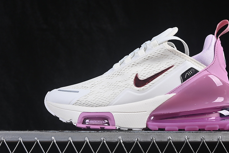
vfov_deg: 14.0
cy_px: 69
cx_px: 147
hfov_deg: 20.8
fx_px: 623
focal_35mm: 98
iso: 160
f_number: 8
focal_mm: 50
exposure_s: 1/80
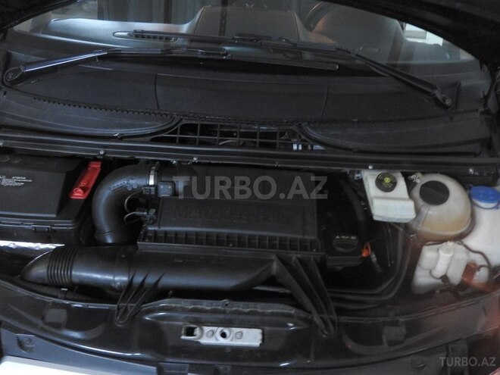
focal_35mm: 30
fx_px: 433
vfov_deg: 46.8
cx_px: 250
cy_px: 188
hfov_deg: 60.0
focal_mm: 5.4
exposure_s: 1
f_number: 3.5
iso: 800
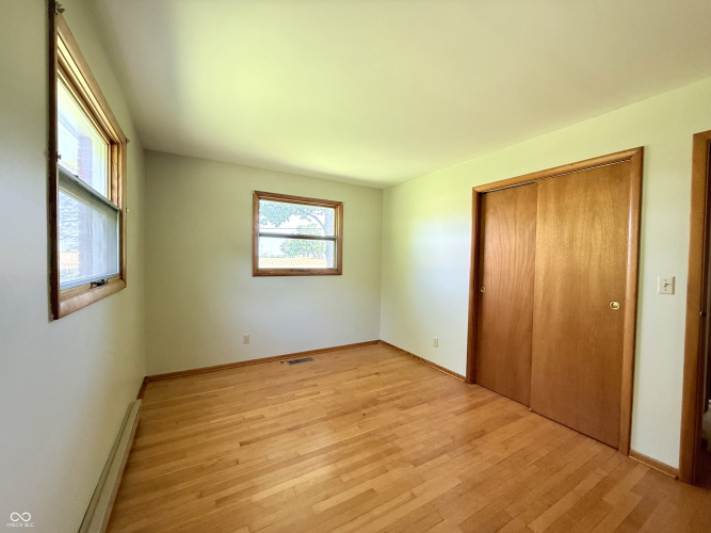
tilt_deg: -1.2
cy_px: 266
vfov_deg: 85.7
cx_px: 356
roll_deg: -0.5
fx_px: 288
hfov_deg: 102.1
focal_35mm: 14
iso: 200
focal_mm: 2.22
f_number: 2.2
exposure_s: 1/99
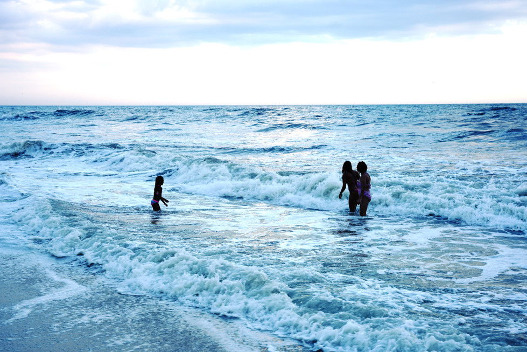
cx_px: 265
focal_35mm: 47
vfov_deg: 28.6
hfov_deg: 41.8
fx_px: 690
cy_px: 174
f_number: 5.6
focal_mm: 46.1
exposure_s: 1/100
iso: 100
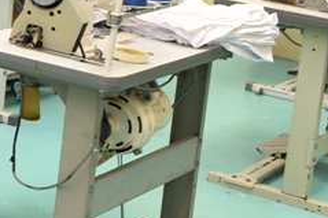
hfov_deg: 13.7
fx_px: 1129
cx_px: -362
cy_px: -97
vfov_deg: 10.7
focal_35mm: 124
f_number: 6.3
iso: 800
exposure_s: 1/30
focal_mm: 29
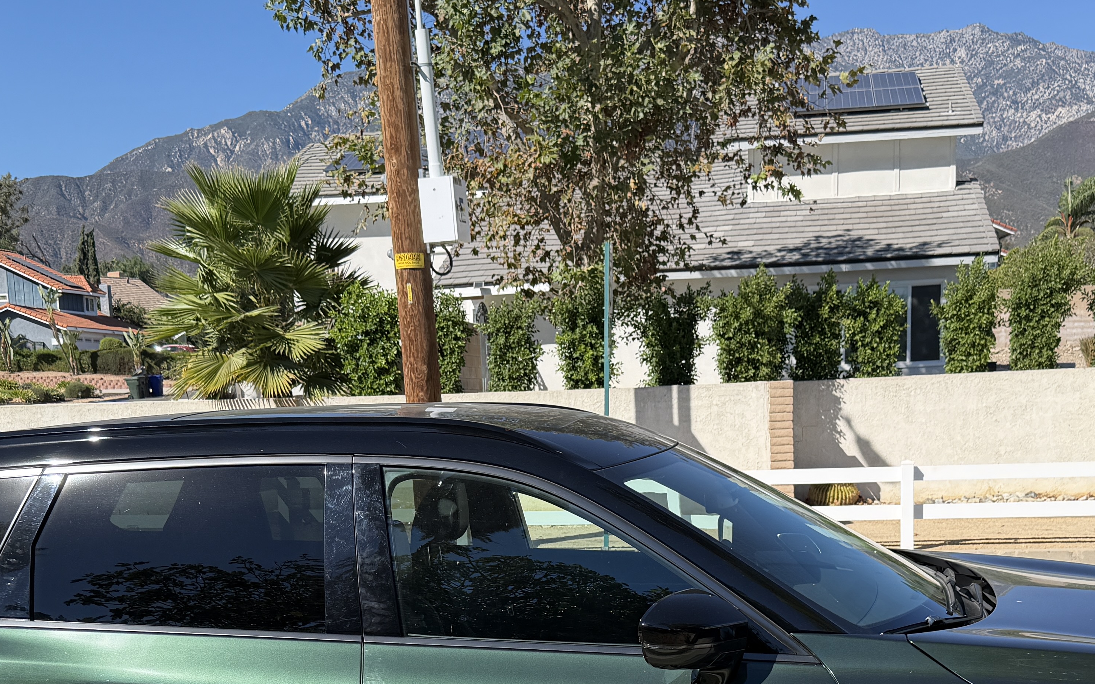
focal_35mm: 49
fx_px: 1462
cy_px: 613
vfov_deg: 25.5
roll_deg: +2.3
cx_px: 572
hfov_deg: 41.0
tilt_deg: -9.4
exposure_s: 1/3953
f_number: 1.78
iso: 80
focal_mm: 6.76
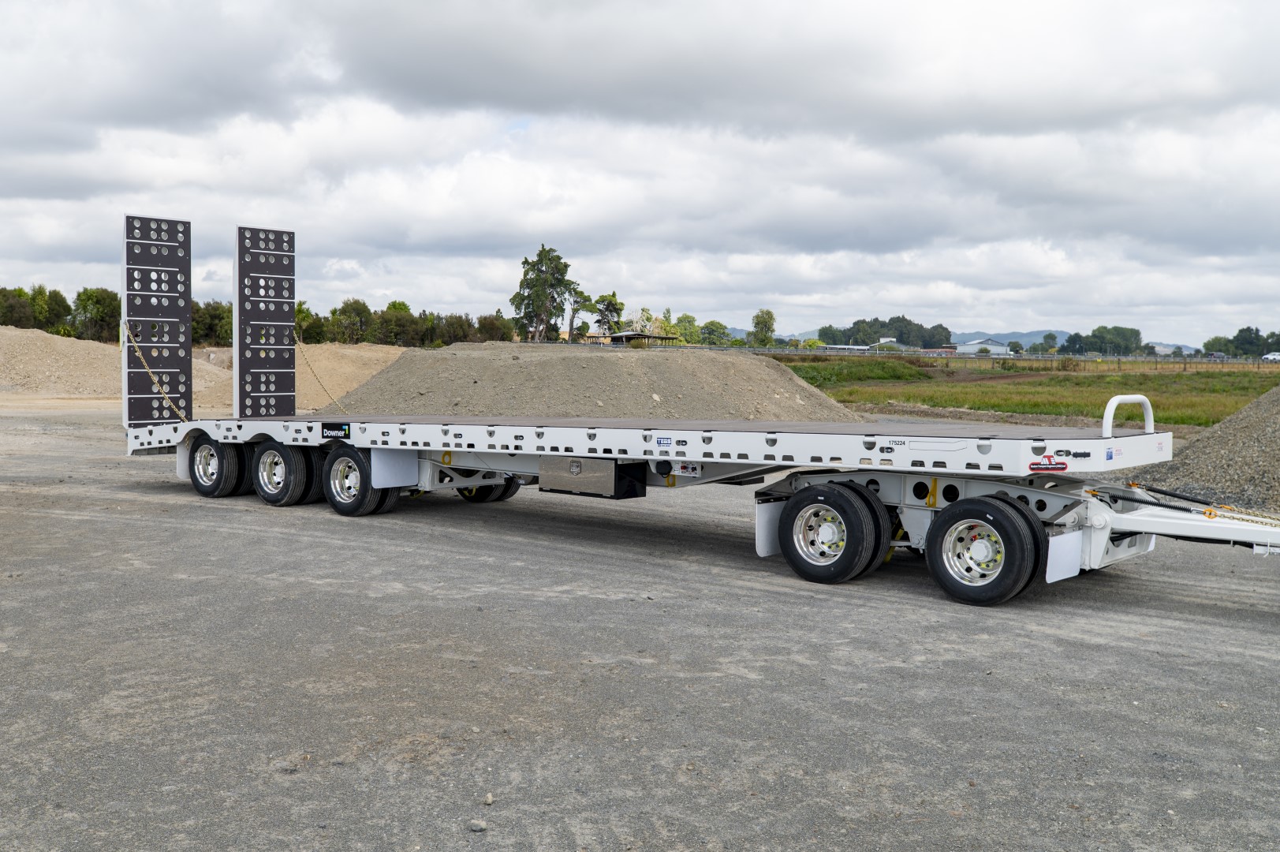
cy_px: 426
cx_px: 640
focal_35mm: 35
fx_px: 1244
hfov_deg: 54.5
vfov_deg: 37.8
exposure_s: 1/400
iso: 100
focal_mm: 35
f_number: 7.1
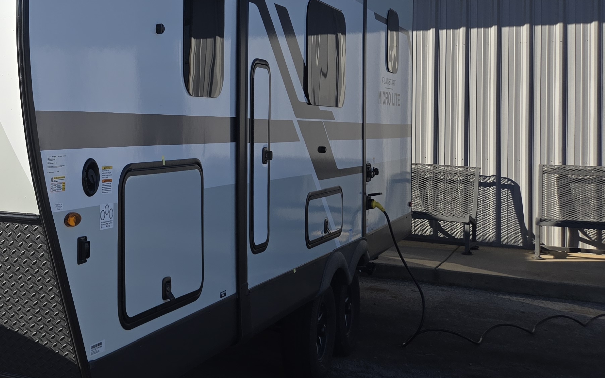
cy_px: 97
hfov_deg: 32.8
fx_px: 890
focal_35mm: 54
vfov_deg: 23.7
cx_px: -64
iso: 25
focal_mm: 5.4
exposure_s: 1/1493
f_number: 1.8
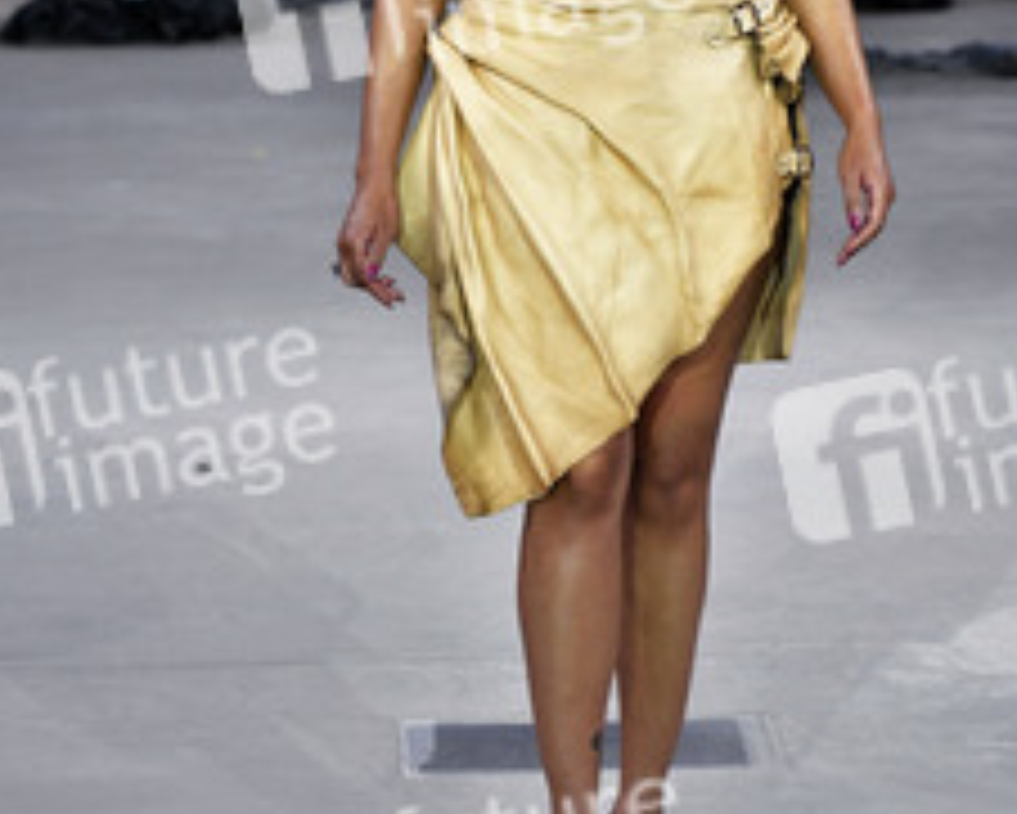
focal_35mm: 249
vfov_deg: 6.2
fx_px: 7498
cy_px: 211
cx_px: 594
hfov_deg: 7.8
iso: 2500
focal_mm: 125
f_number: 6.3
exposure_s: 1/320
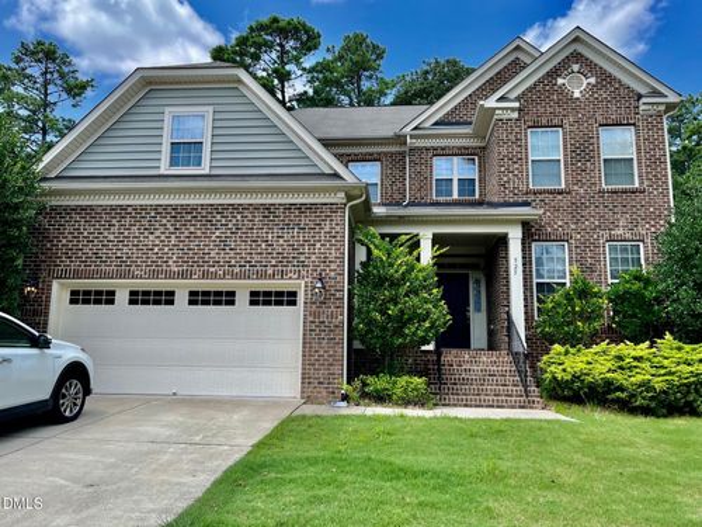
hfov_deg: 67.3
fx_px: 527
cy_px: 264
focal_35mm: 26
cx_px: 351
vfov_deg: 53.1
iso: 50
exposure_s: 1/1339
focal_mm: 5.1
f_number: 1.6
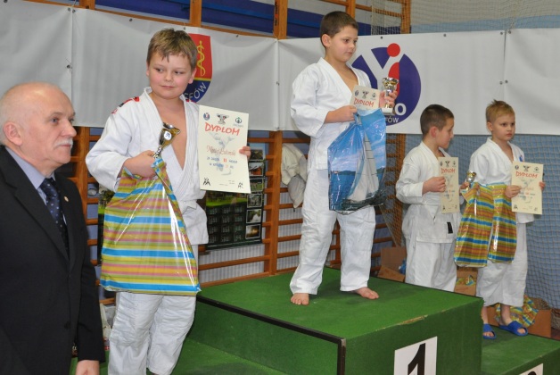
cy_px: 188
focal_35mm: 36
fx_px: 561
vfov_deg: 36.9
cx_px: 280
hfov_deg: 53.1
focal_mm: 24
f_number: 3.8
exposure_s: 1/60
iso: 800
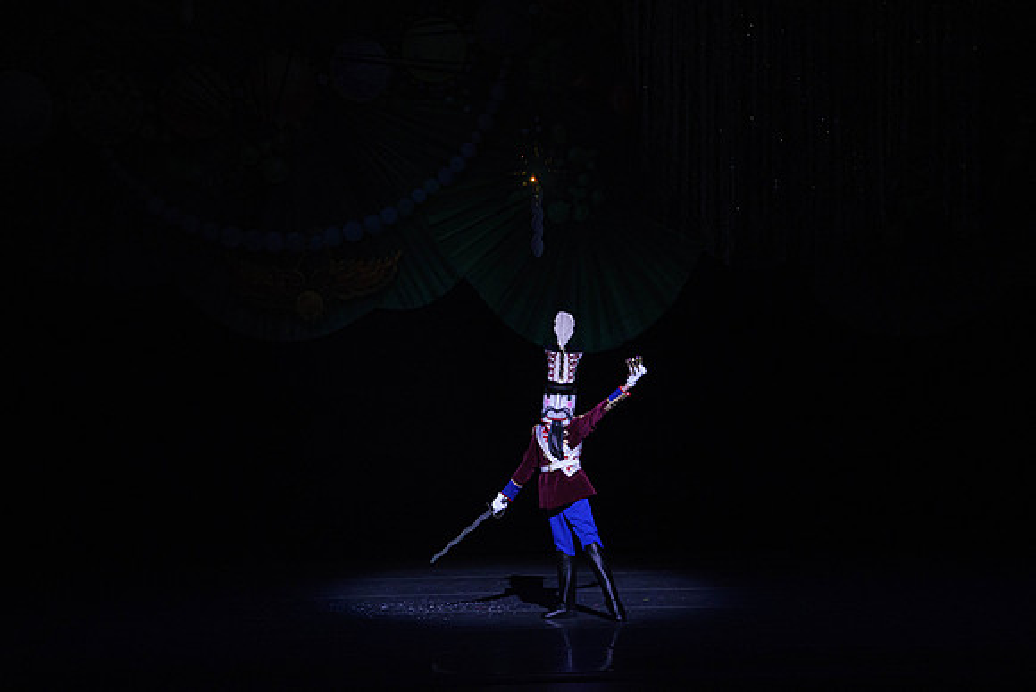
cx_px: 518
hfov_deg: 10.3
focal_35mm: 200
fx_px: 5757
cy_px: 346
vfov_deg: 6.9
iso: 5000
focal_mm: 200
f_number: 6.3
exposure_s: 1/320
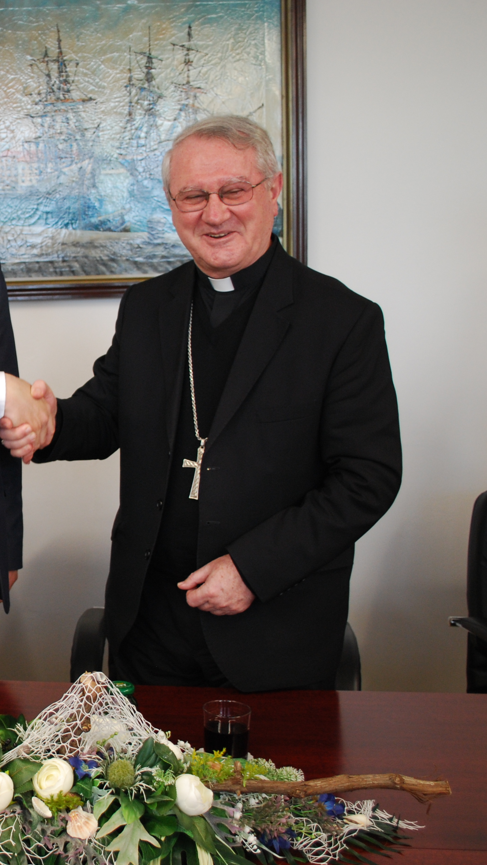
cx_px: -91
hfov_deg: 23.0
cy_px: 431
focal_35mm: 48
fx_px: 1102
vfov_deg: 42.9
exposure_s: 1/30
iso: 400
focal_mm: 20
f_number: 3.8
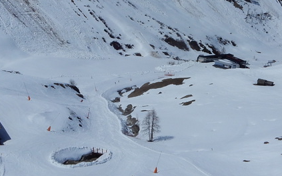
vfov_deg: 16.9
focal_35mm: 77
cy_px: 61
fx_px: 592
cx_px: 143
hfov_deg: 26.8
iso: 80
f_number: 6.3
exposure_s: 1/2000
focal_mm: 4.3
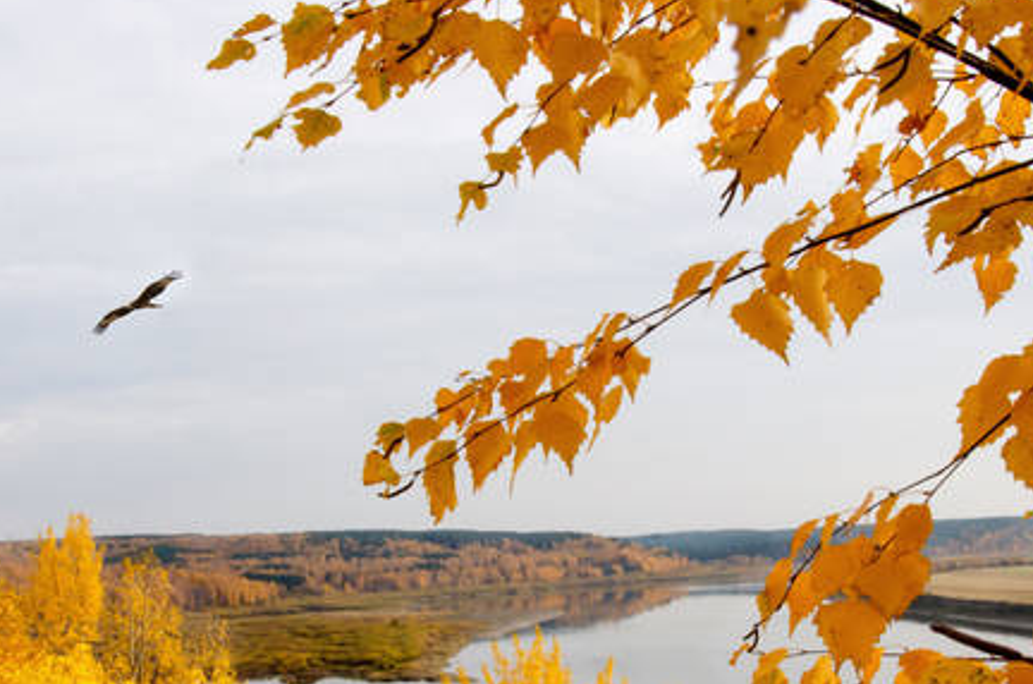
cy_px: 476
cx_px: 536
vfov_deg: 20.7
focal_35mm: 65
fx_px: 1861
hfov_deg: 31.0
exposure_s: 1/60
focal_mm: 26
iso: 320
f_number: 22
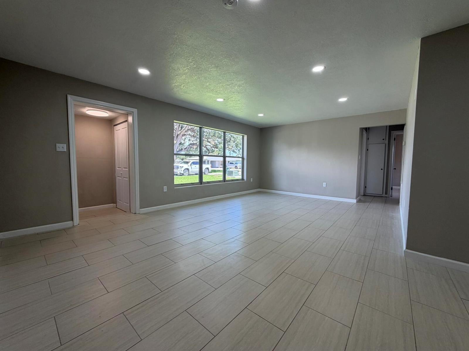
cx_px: 234
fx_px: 190
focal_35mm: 14
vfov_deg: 85.7
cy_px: 176
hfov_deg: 102.1
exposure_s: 1/120
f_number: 2.2
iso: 80
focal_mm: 2.22
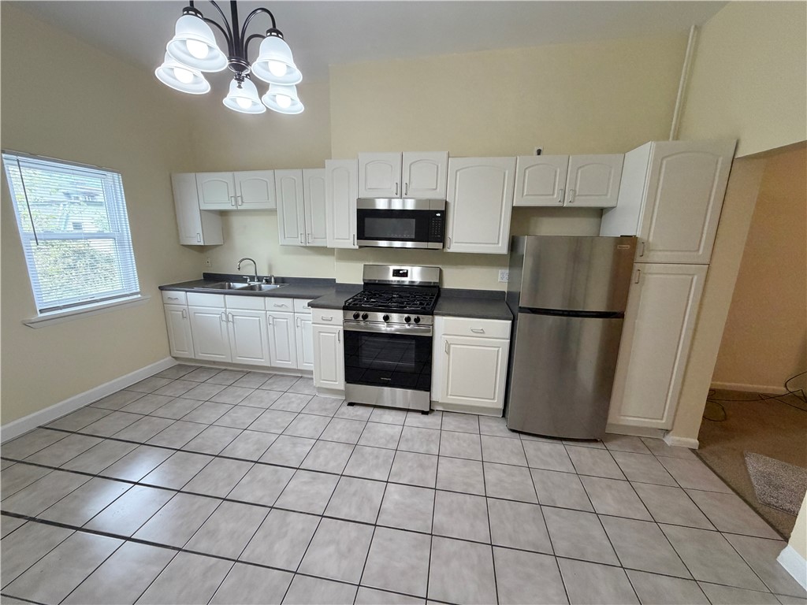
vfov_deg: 85.7
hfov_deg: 102.1
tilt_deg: -12.0
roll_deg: -1.1
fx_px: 326
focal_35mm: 14
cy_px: 302
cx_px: 404
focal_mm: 2.22
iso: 320
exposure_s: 1/120
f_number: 2.2
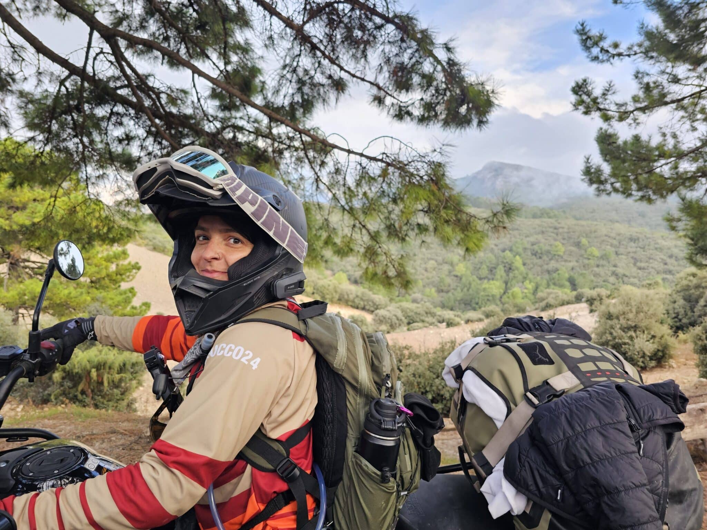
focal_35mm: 23
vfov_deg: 58.9
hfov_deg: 73.9
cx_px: 354
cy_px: 265
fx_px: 470
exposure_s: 1/180
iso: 80
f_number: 1.7
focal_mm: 6.3
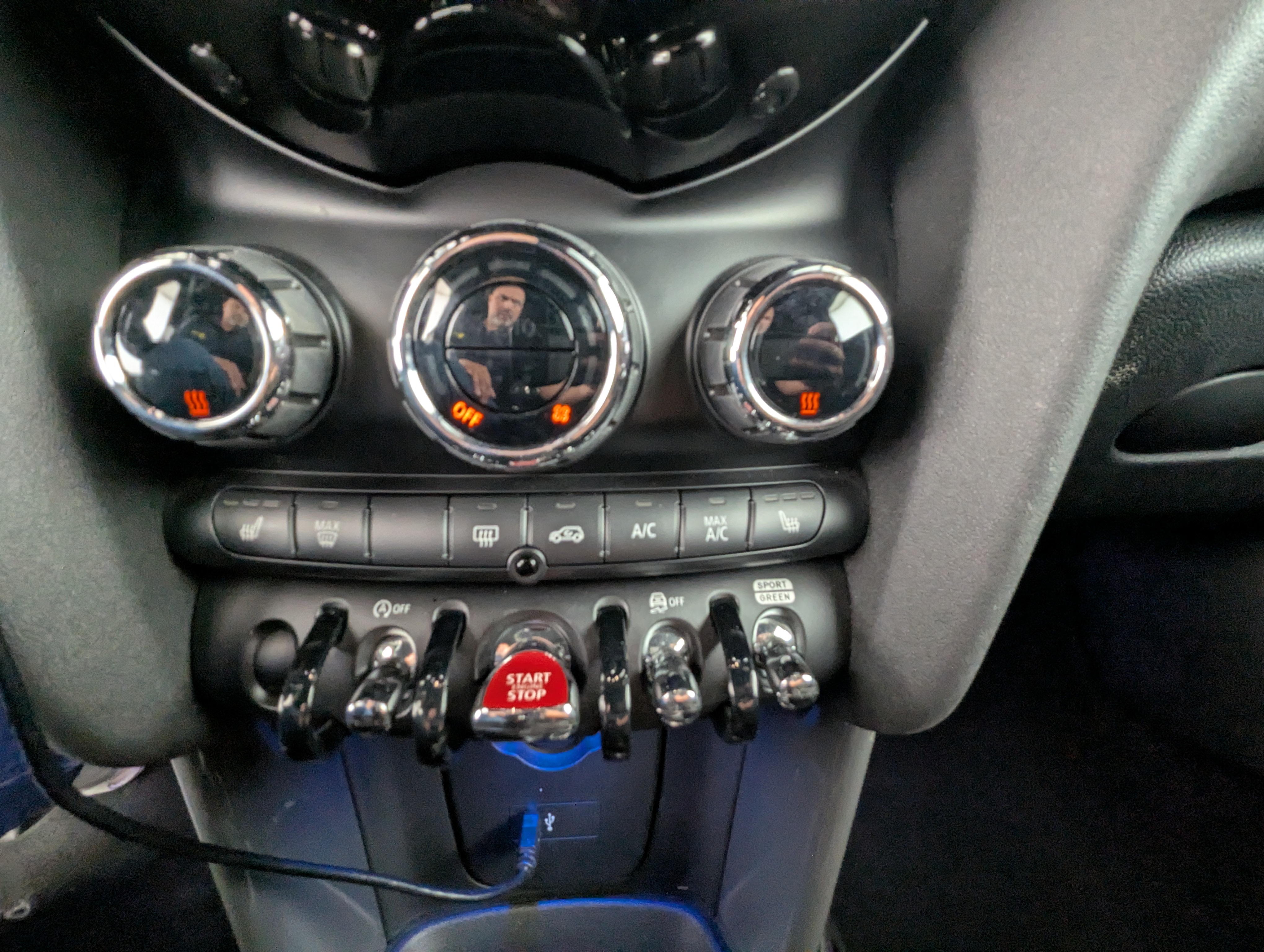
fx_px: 585
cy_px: 476
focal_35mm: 16
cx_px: 632
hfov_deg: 94.4
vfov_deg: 78.2
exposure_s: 1/24.3
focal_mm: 2.35
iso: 395
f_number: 2.2
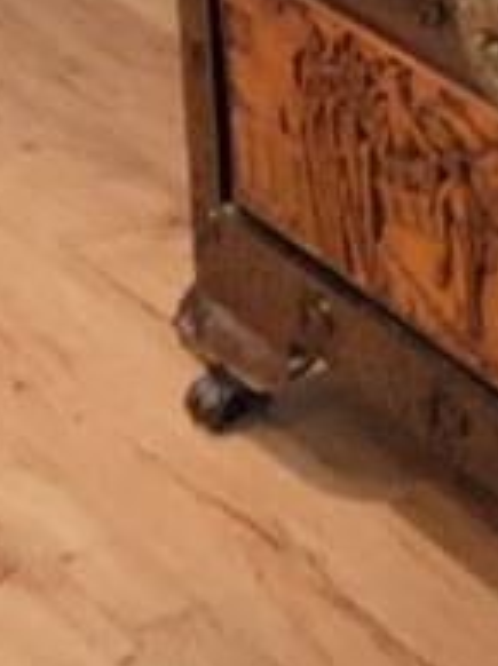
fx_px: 3095
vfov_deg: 10.9
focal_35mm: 161
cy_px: -772
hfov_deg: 8.0
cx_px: 1467
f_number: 1.8
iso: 250
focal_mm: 5.4
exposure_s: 1/60
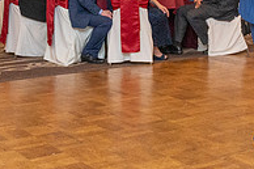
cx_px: 210
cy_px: -48
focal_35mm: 100
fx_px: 705
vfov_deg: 13.2
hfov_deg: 20.2
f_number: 4
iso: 2500
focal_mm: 24
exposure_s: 1/200
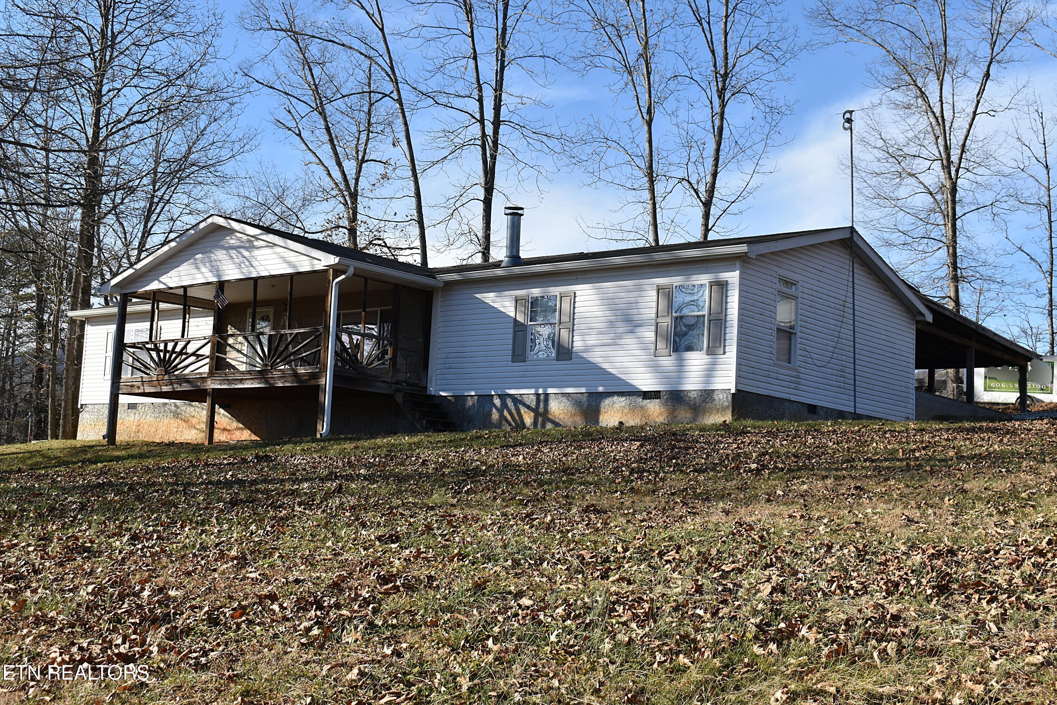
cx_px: 528
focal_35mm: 45
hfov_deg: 43.6
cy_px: 352
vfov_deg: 29.9
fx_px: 1321
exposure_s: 1/250
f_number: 8
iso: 125
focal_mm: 30
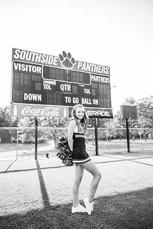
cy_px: 114
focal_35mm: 24
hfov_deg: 53.1
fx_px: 153
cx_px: 76
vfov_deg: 73.7
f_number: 2.8
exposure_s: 1/800
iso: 200
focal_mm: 24
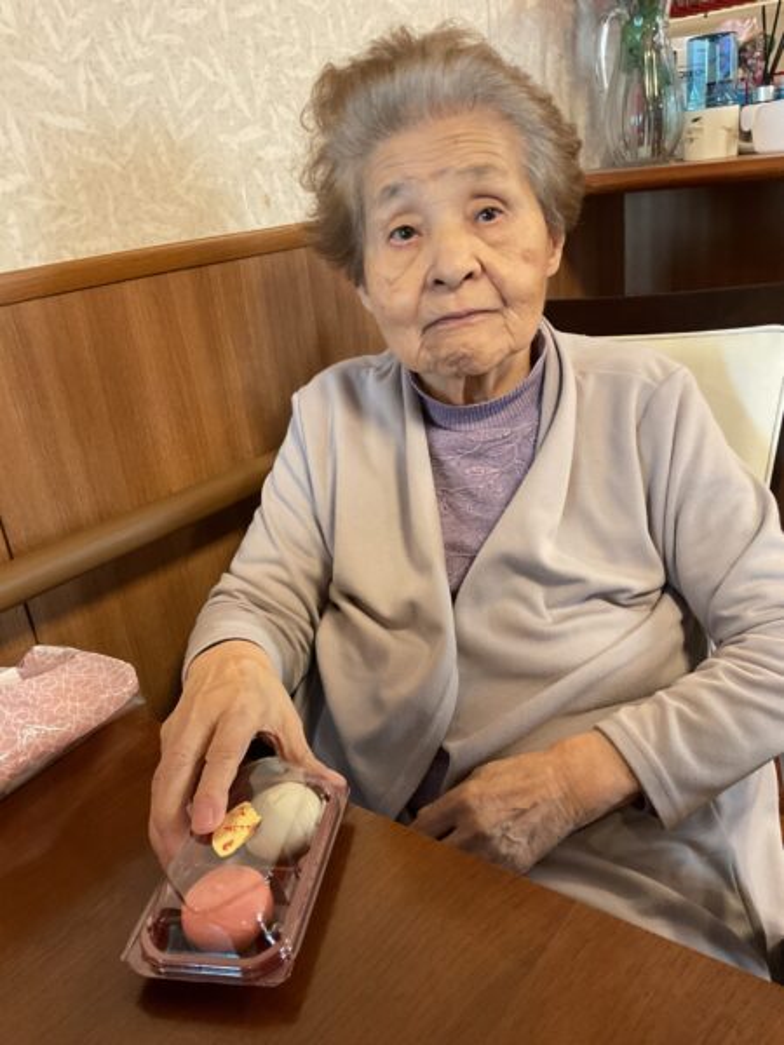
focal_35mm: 29
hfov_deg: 48.2
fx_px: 876
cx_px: 392
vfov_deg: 61.7
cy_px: 522
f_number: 1.8
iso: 160
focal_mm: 3
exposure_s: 1/50
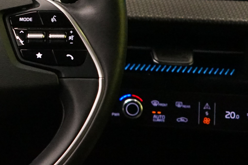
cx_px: -104
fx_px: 723
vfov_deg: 12.9
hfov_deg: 17.8
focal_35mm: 105
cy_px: 16
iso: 6400
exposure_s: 1/80
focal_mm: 36
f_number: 4
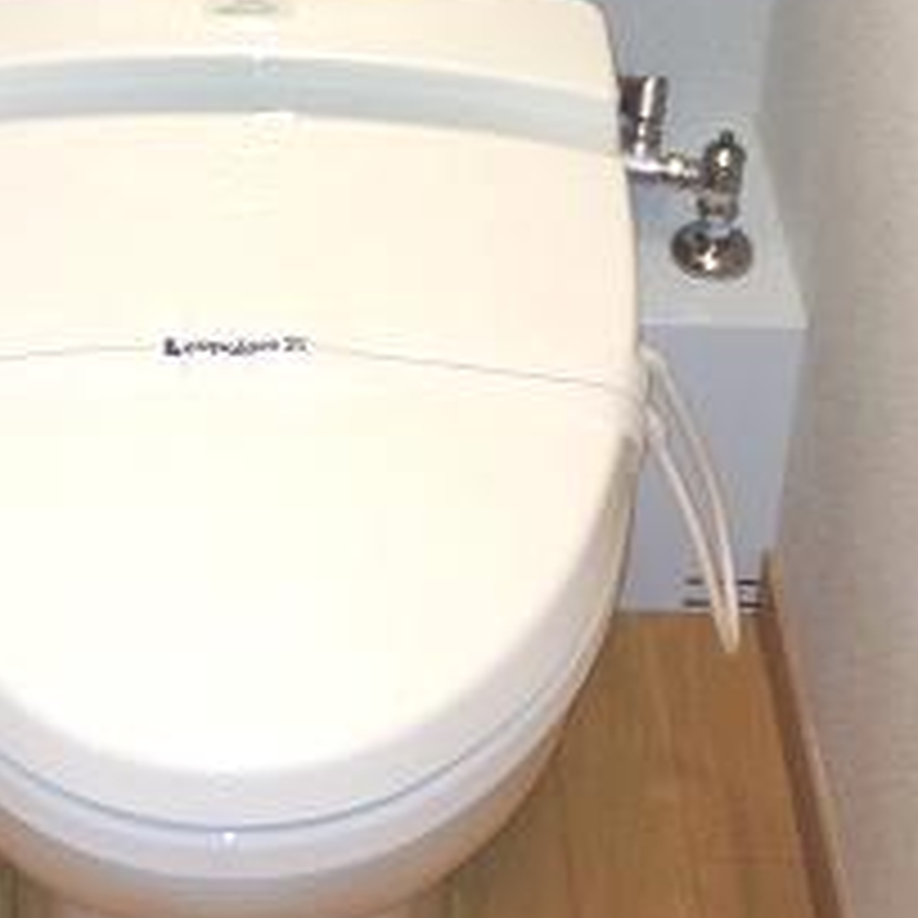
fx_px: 2970
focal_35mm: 99
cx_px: 302
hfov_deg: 17.5
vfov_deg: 17.2
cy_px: 34
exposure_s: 1/20
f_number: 2.4
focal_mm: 4.28
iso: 100
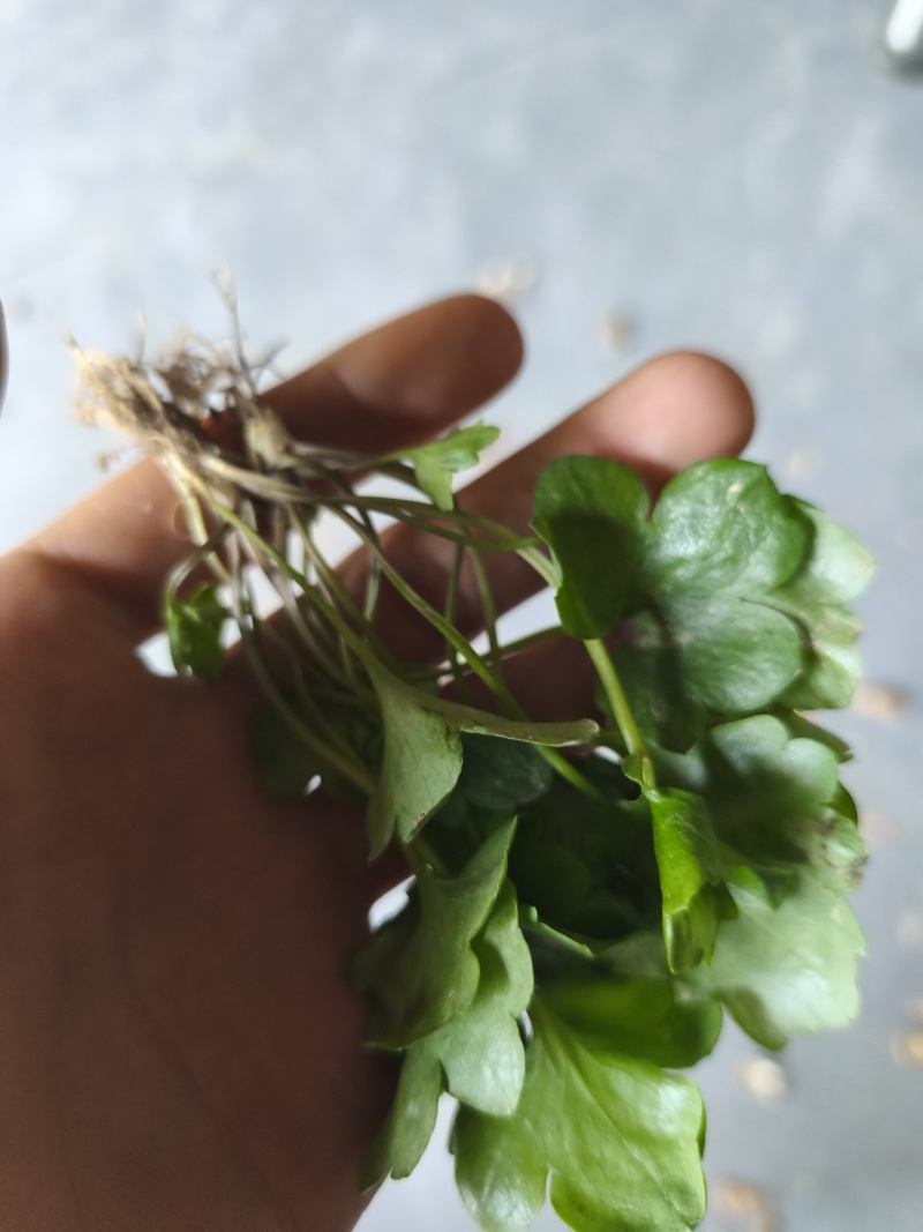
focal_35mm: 23
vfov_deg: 73.9
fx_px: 818
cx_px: 462
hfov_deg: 58.9
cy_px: 616
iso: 2000
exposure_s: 1/231
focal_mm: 5.84
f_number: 1.6
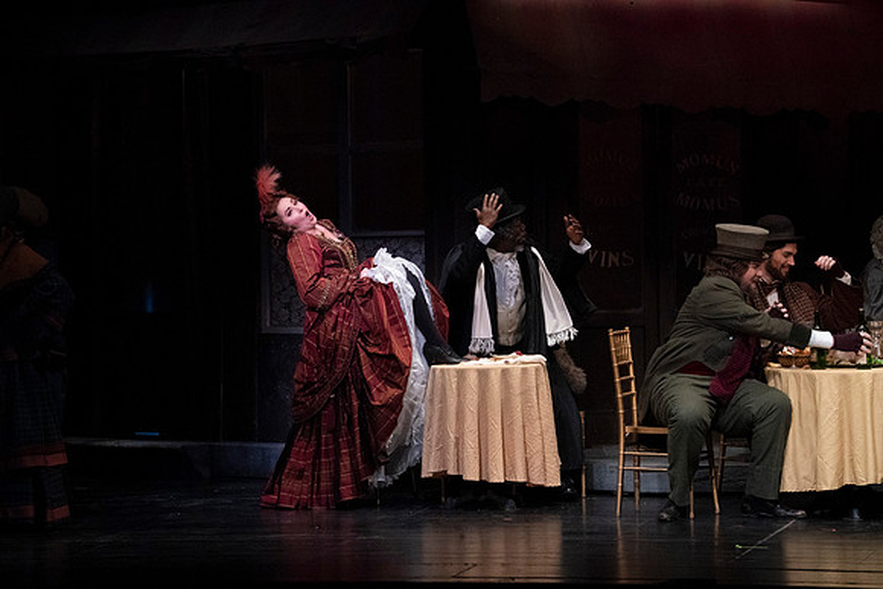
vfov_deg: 6.9
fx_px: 4906
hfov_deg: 10.3
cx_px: 442
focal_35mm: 200
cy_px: 294
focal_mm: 200
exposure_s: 1/400
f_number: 14
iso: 16000
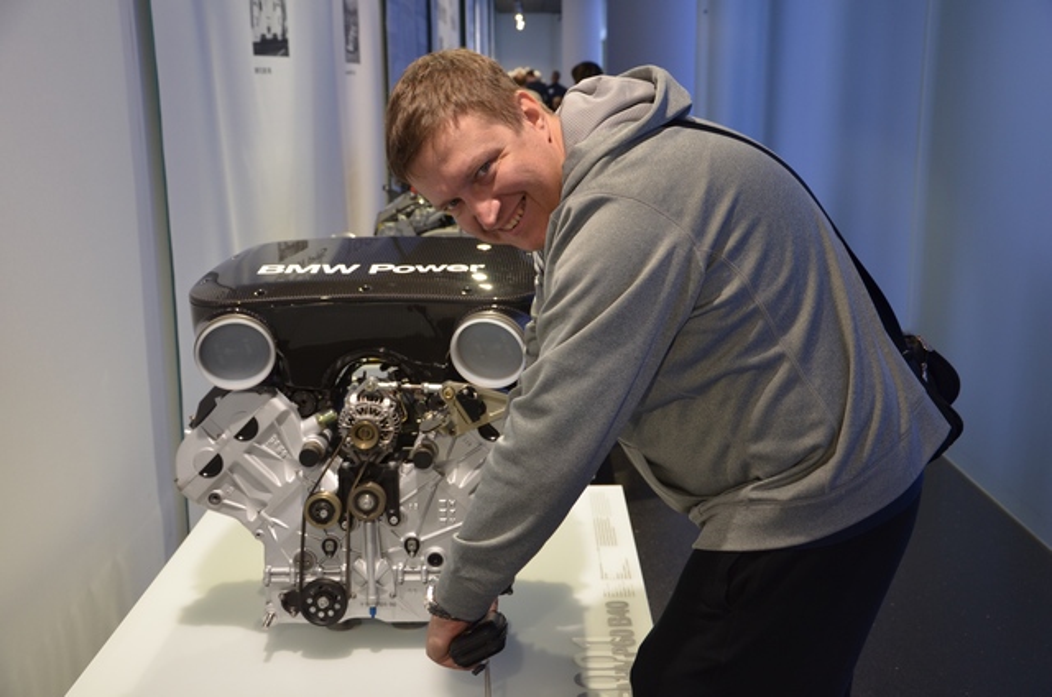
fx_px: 1312
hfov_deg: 43.7
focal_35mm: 45
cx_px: 526
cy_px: 348
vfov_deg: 29.7
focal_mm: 30
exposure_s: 1/100
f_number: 4.2
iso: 400
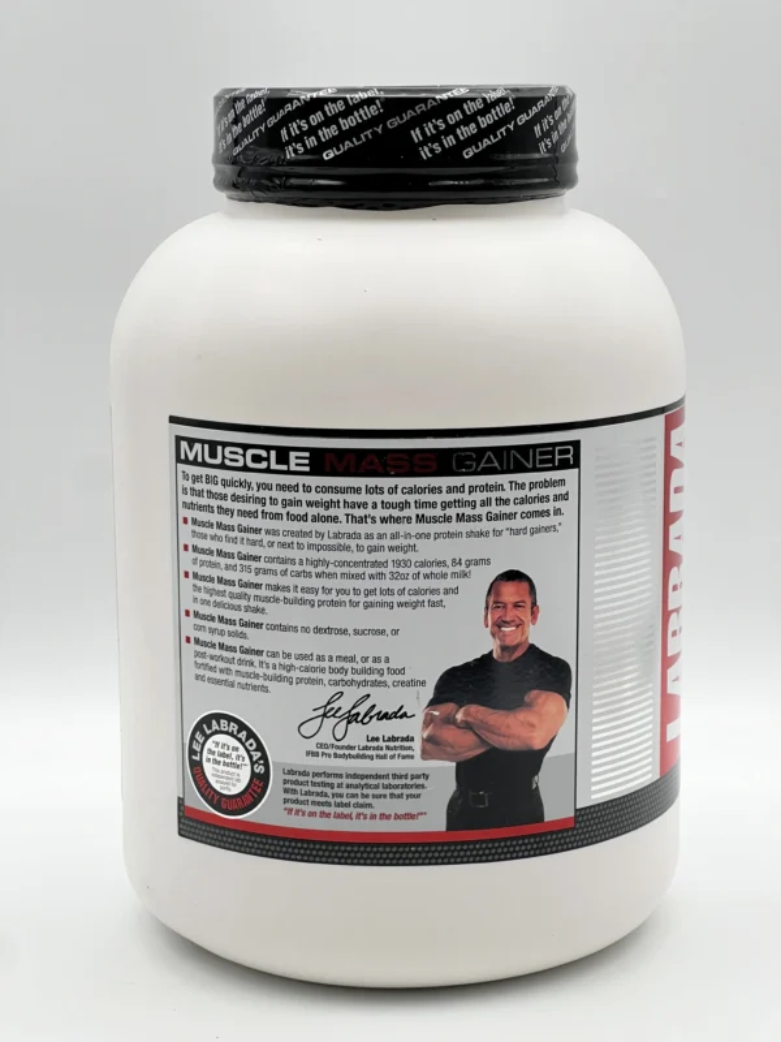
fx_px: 2316
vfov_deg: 25.3
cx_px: 390
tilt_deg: -12.1
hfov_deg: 19.1
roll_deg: +0.7
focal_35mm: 77
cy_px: 521
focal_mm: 9
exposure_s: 1/106
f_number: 2.8
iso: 32
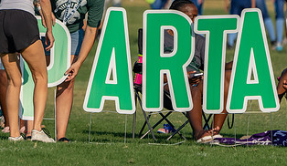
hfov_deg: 2.1
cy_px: 30
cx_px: 56
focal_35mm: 1037
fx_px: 7950
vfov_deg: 1.2
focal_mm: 400
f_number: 5.6
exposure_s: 1/1600
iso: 200
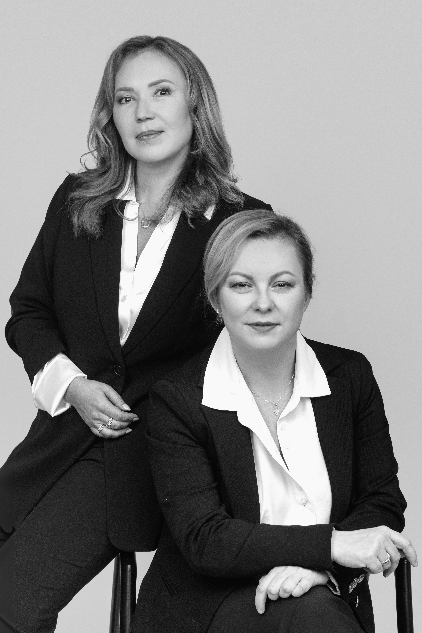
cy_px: 316
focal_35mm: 75
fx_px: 1319
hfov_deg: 18.2
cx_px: 211
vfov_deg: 27.0
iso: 200
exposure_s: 1/200
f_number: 6.3
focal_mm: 50
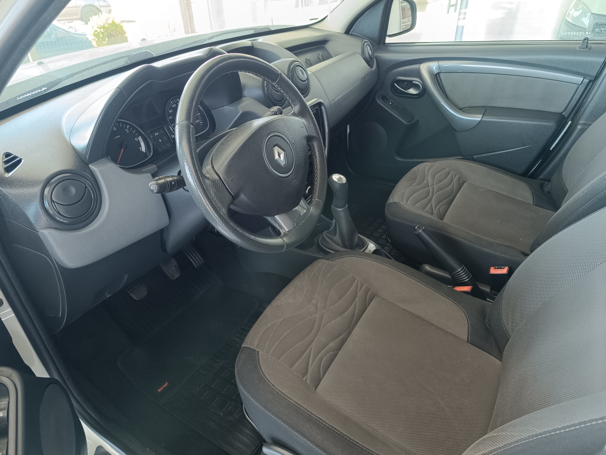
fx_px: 280
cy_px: 228
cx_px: 303
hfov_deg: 94.5
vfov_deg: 78.1
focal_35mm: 16
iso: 662
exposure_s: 1/60
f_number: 1.65
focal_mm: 6.14
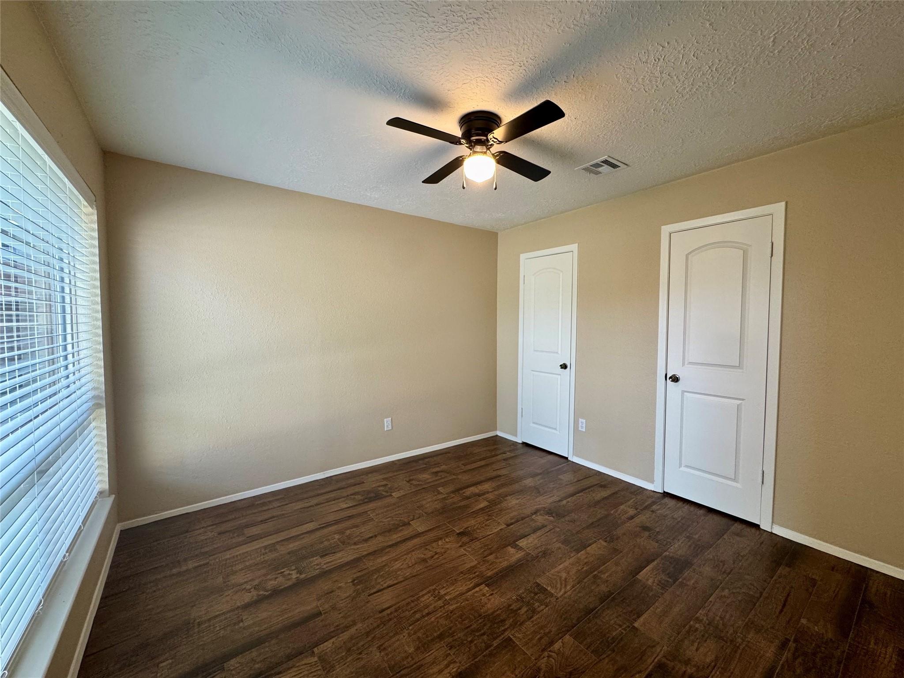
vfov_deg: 85.7
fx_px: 366
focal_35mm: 14
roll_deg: -0.3
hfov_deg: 102.1
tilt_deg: -3.6
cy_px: 339
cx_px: 452
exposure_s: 1/60
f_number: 2.2
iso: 200
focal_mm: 2.22
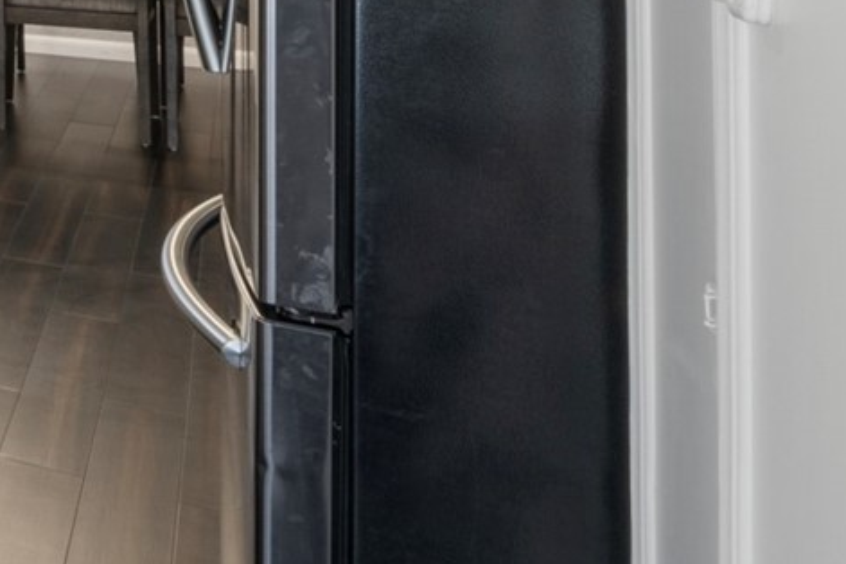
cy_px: -216
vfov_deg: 20.2
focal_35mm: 60
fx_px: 1410
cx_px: -927
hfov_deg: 18.2
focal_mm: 13
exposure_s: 6
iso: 250
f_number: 9
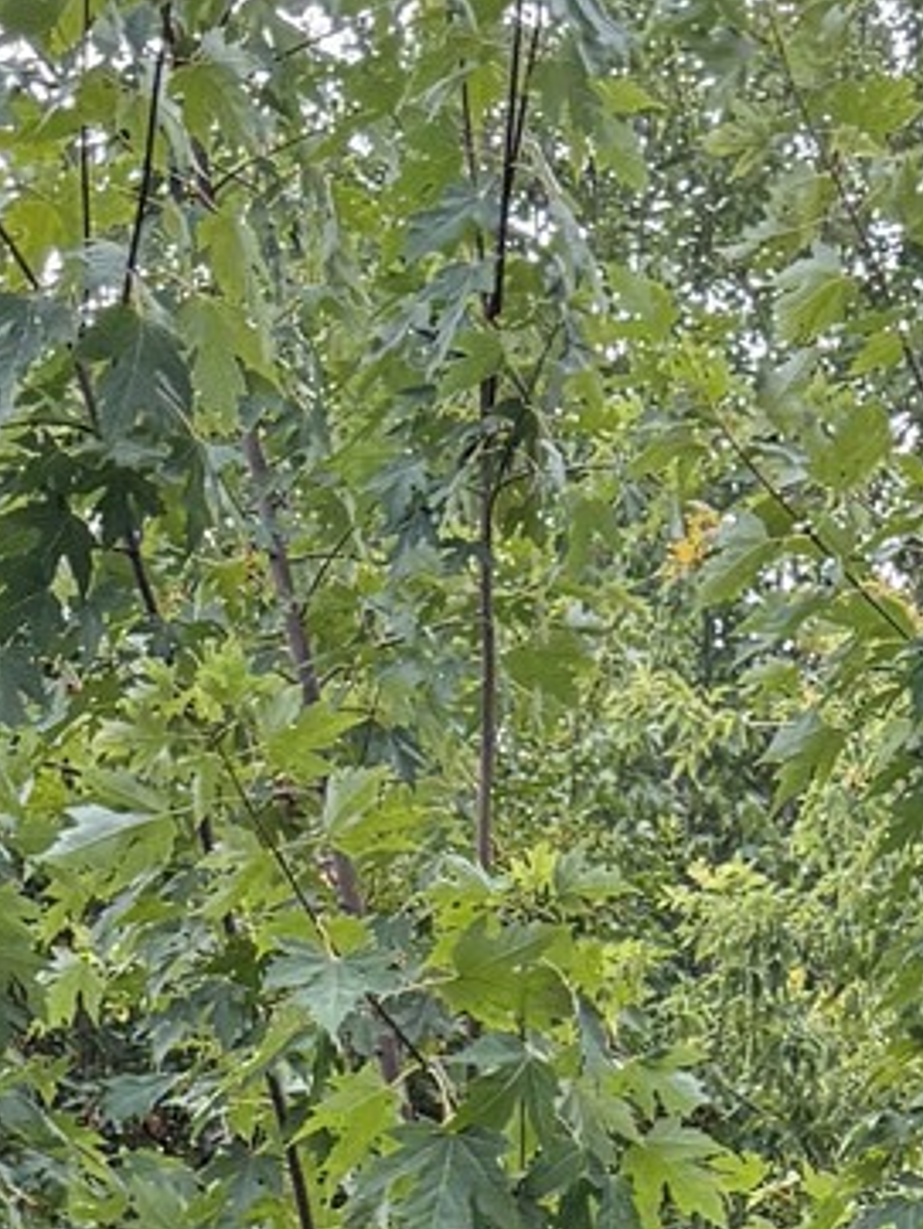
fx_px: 4832
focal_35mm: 136
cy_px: 2574
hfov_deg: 10.7
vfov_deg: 12.5
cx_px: 1172
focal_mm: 6.76
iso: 100
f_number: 1.78
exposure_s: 1/440
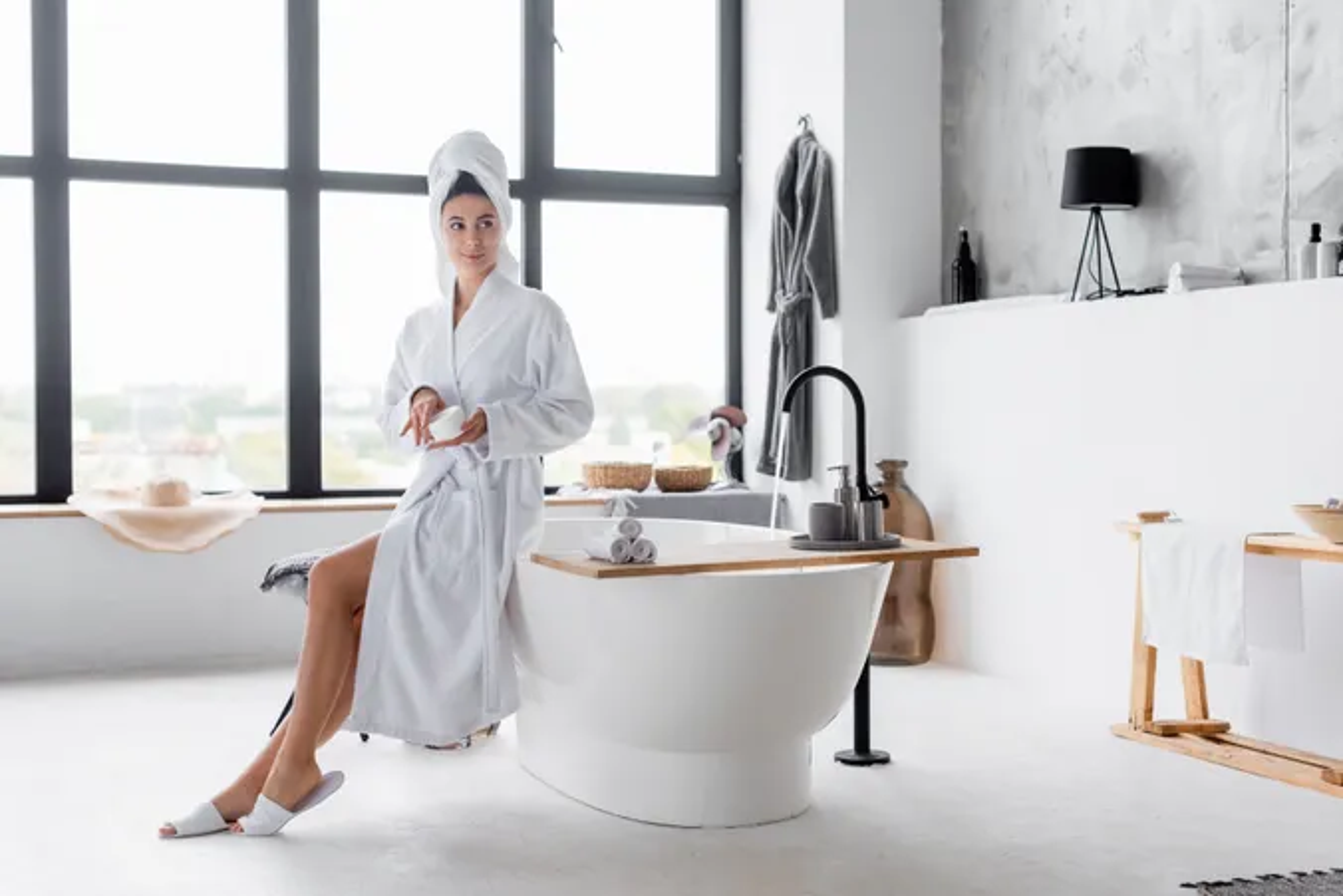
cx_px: 672
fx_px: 1866
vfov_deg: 27.0
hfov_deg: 39.6
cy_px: 448
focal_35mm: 50
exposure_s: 1/200
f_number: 3.5
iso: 320
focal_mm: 50
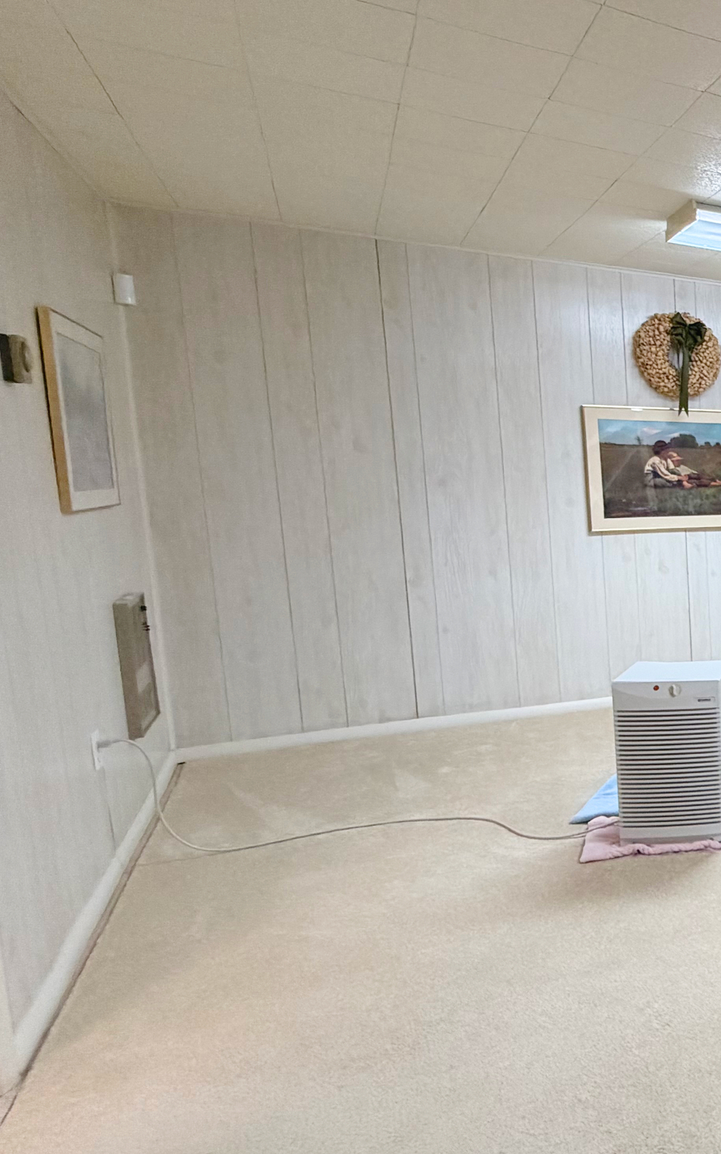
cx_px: 1057
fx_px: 911
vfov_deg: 64.6
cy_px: 592
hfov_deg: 29.0
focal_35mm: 29
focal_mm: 2.22
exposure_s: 1/60
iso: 160
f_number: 2.2
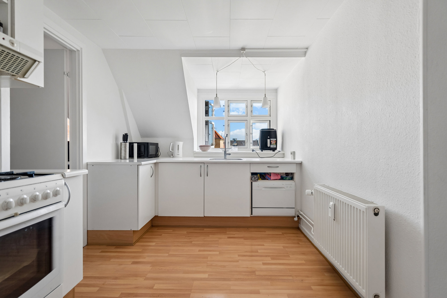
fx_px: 211
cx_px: 224
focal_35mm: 17
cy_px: 149
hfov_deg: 93.3
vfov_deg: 70.4
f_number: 4
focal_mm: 17
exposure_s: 1/160
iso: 400
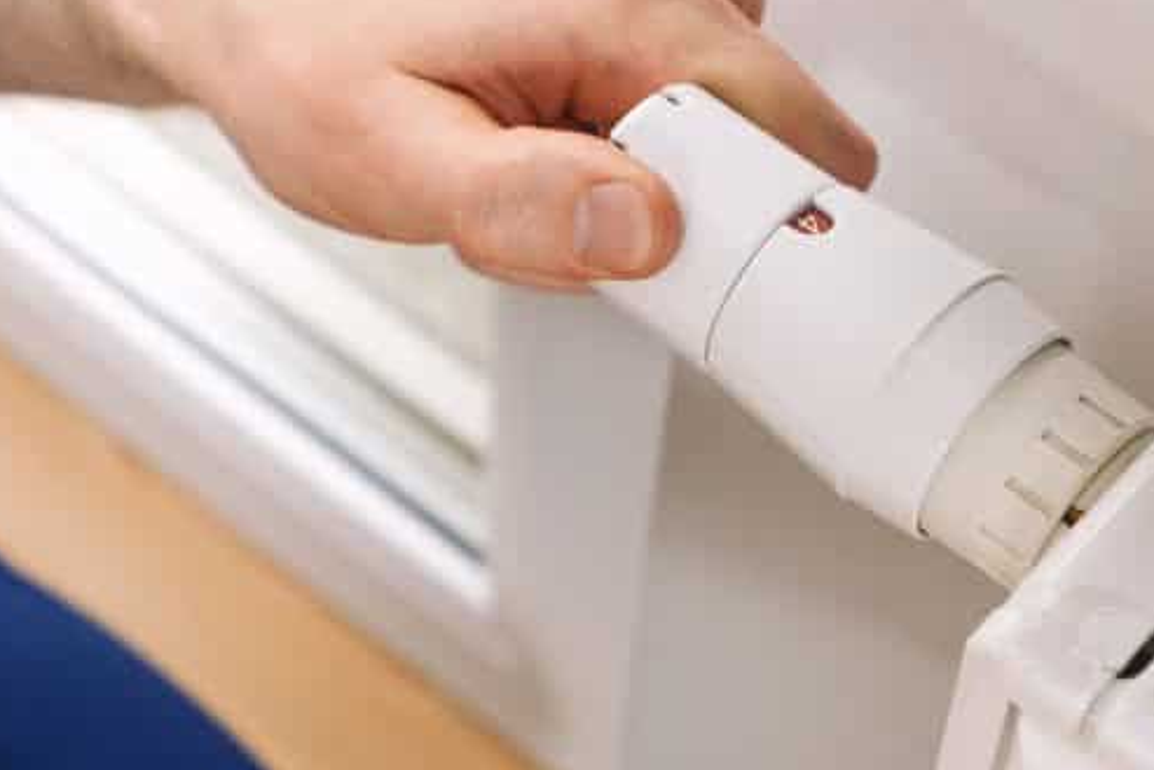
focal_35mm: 115
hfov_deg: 17.7
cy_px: 501
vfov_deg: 11.9
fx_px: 3687
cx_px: 372
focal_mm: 35
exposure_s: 1/160
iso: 250
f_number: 4
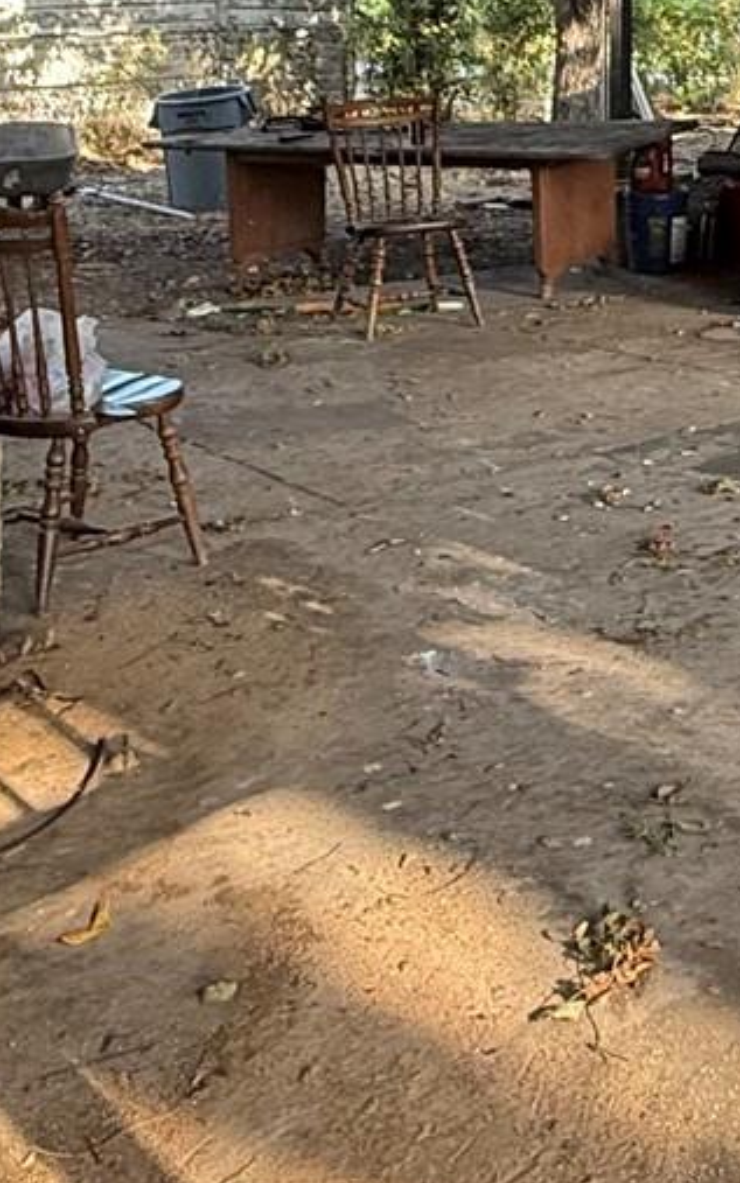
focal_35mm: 60
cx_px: 794
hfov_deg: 20.7
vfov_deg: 30.6
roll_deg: +0.3
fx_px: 1936
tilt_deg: +3.6
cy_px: -96
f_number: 2.2
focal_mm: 2.22
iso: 125
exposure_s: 1/99
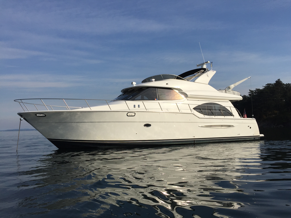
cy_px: 109
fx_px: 244
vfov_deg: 48.2
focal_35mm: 29
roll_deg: +1.2
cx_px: 146
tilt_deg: +3.3
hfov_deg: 61.7
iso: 32
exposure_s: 1/4950
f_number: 2.2
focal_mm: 4.15
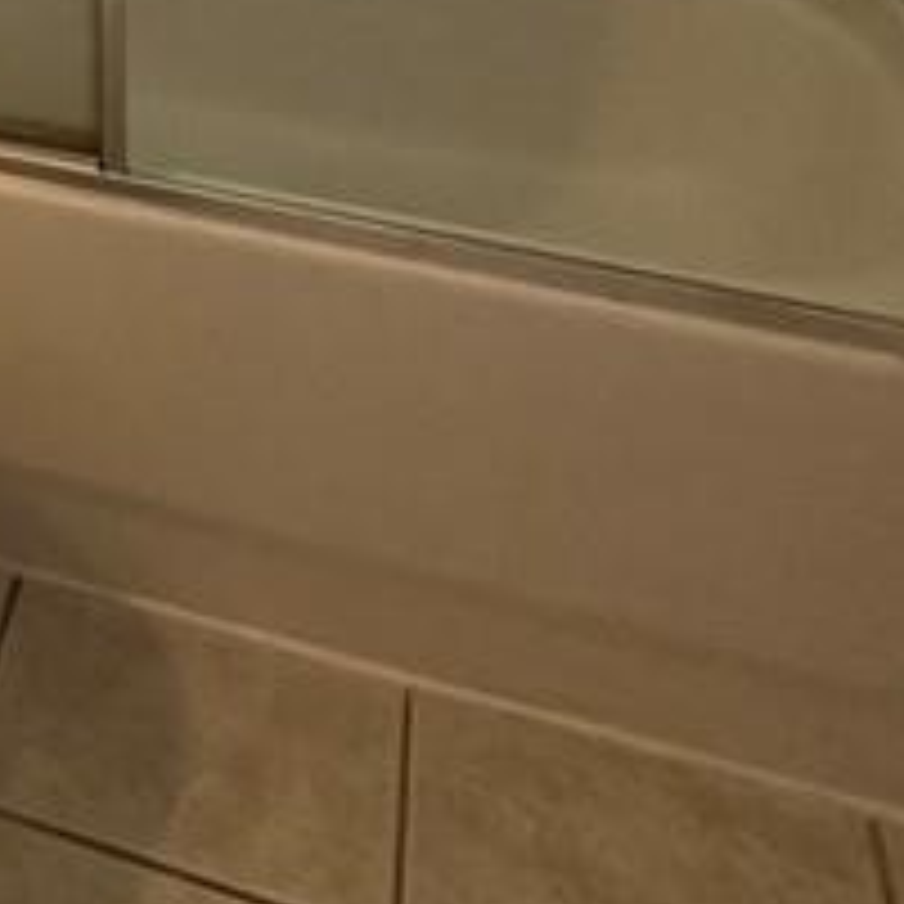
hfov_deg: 23.4
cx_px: -337
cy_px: -643
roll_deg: +1.8
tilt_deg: -6.5
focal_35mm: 63
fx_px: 1861
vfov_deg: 20.7
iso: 250
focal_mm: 2.22
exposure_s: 1/120
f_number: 2.2
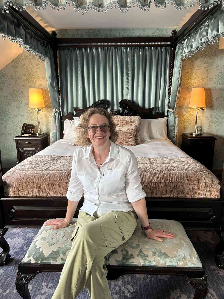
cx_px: 112
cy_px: 150
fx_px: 224
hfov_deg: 53.1
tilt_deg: -13.7
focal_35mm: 26
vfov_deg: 67.3
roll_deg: -0.4
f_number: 1.5
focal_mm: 5.7
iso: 100
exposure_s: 1/121
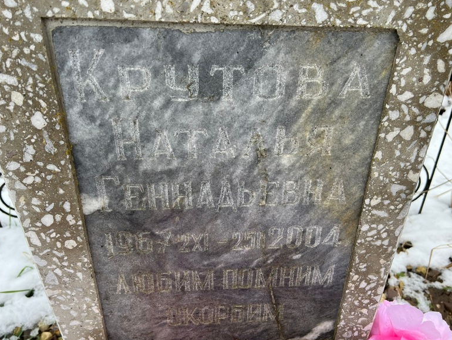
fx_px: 353
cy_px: 174
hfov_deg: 65.3
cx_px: 230
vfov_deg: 51.4
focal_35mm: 27
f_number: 1.5
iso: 40
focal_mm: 5.7
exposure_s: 1/143
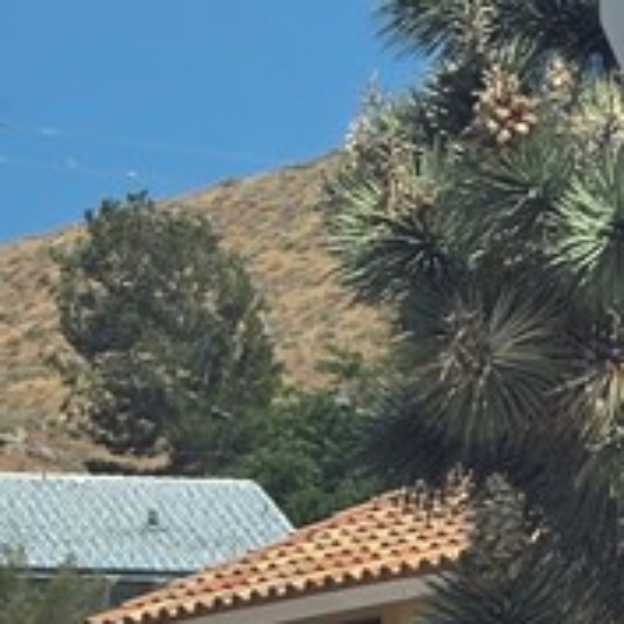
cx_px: 776
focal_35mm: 589
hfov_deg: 3.0
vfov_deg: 3.0
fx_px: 12012
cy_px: -134
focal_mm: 18.6
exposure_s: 1/1461
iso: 64
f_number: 3.4
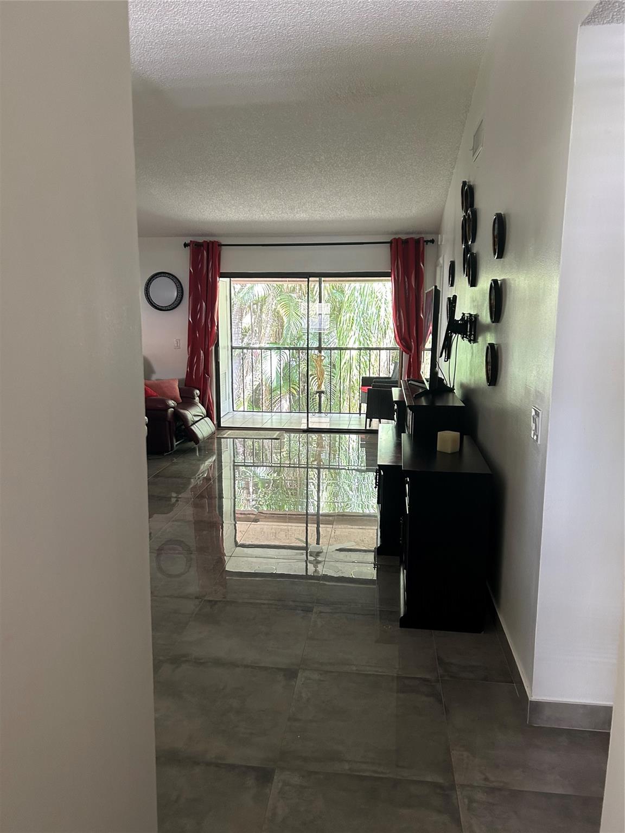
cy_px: 416
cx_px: 312
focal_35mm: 26
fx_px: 626
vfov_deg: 67.3
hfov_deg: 53.1
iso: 200
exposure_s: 1/60
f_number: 1.5
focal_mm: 5.7
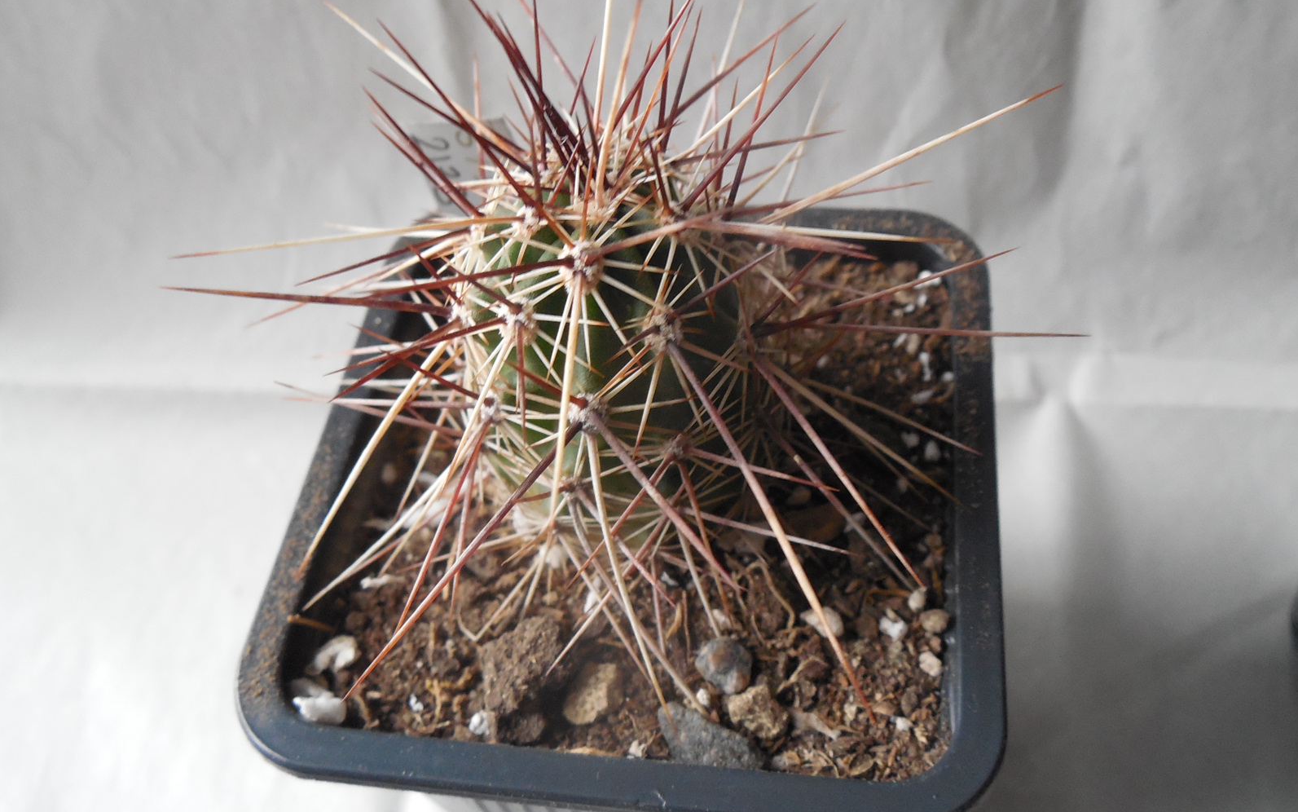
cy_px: 355
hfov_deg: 58.1
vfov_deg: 38.3
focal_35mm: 33
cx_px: 651
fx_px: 1167
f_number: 3.6
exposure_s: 1/13
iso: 400
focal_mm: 5.6
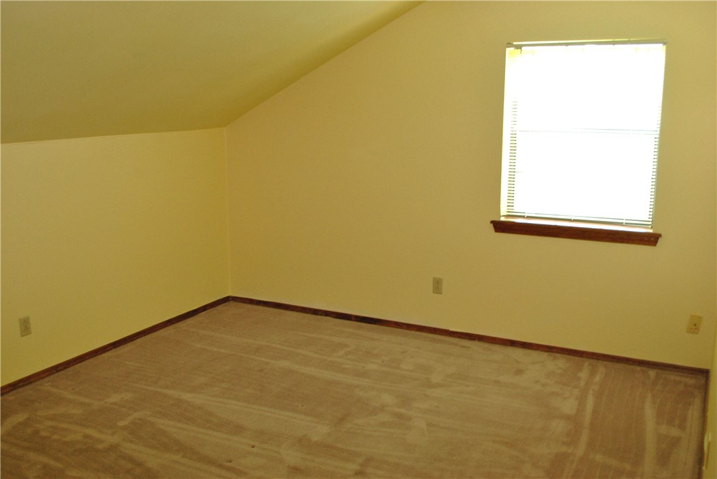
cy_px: 240
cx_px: 358
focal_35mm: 36
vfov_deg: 36.9
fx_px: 718
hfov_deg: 53.1
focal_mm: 24
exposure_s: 1/5
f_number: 7.1
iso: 900
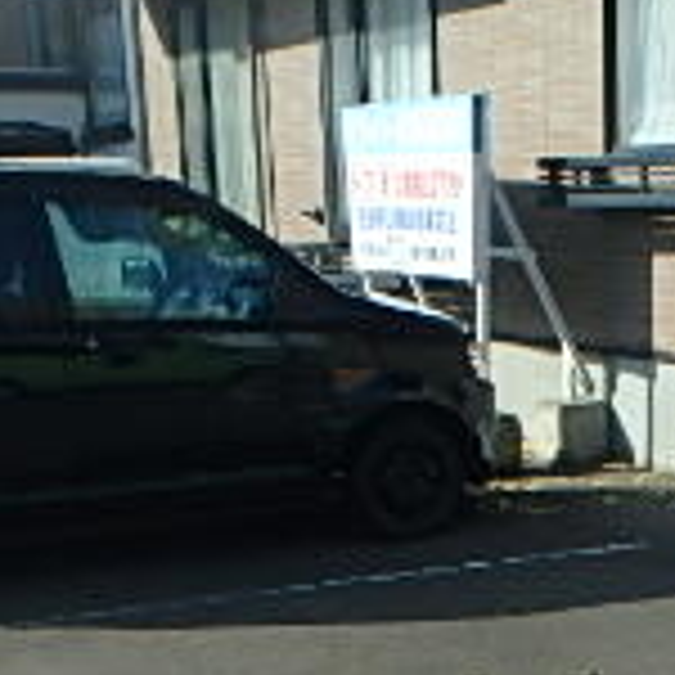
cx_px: 603
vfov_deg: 20.5
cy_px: 801
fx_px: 1743
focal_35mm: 79
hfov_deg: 21.5
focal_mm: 3.7
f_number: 3.5
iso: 125
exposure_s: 1/1000
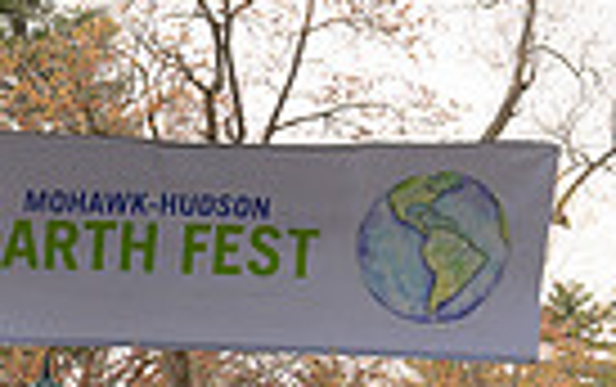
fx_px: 3042
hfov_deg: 11.6
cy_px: 819
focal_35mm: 181
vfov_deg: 7.0
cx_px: 292
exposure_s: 1/500
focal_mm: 42
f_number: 8
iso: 400
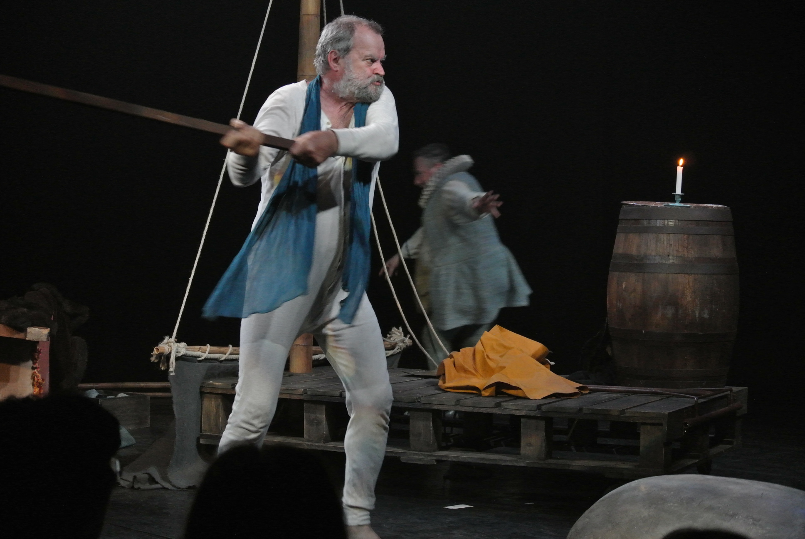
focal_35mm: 81
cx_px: 402
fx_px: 1813
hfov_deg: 25.0
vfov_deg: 16.9
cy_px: 270
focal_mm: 30
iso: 1000
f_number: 3.8
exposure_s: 1/80
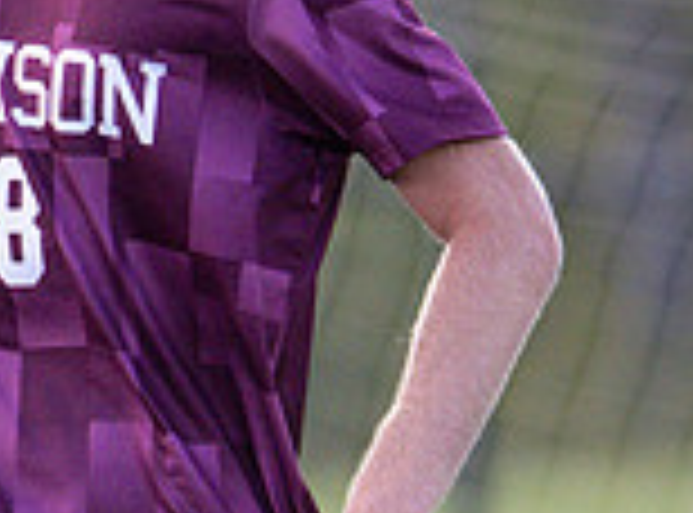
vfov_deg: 0.8
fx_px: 37322
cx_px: 256
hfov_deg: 1.1
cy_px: 195
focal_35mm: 1873
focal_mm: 400
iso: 3200
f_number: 4.5
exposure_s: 1/2500
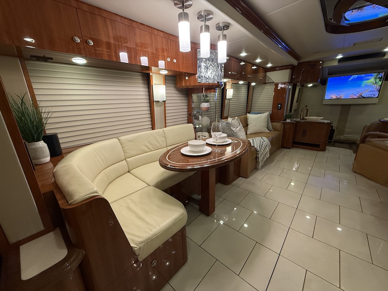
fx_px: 157
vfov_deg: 85.7
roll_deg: +2.1
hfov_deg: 102.1
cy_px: 146
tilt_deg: -15.7
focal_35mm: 14
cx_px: 194
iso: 250
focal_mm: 2.22
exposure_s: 1/60
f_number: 2.2
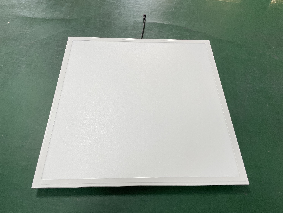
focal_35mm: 26
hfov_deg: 67.3
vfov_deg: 53.1
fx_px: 213
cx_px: 142
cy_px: 106
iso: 80
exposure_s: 1/121
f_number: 1.6
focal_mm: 4.2
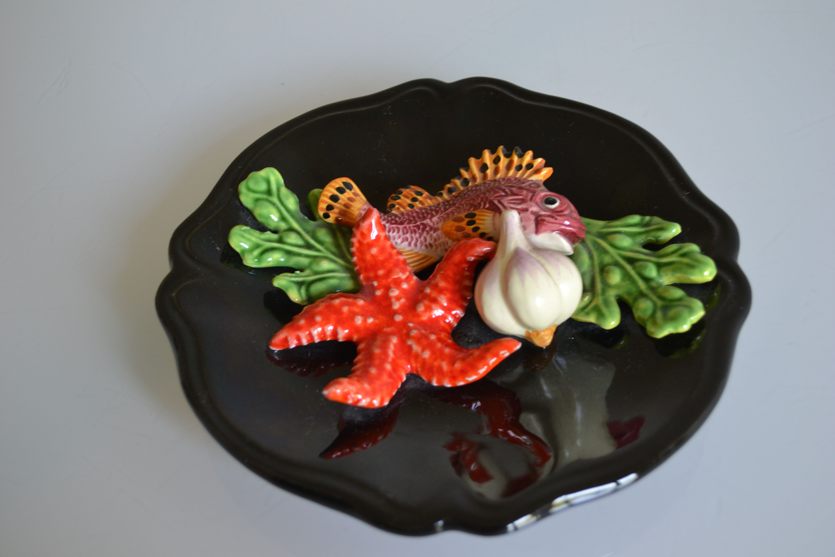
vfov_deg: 31.9
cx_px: 418
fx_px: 974
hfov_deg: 46.4
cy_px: 278
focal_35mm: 42
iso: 400
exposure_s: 1/15
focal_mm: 28
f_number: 4.5
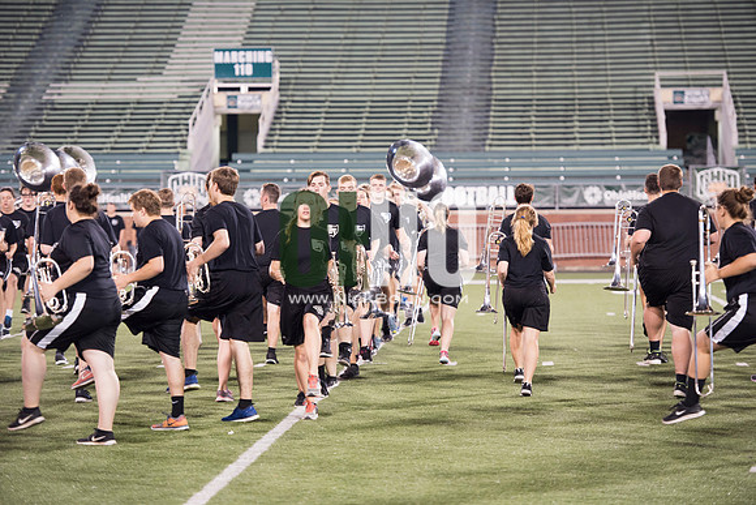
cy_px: 252
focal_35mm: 135
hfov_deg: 15.2
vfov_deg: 10.2
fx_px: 2836
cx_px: 378
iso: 1000
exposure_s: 1/320
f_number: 2.8
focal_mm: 135
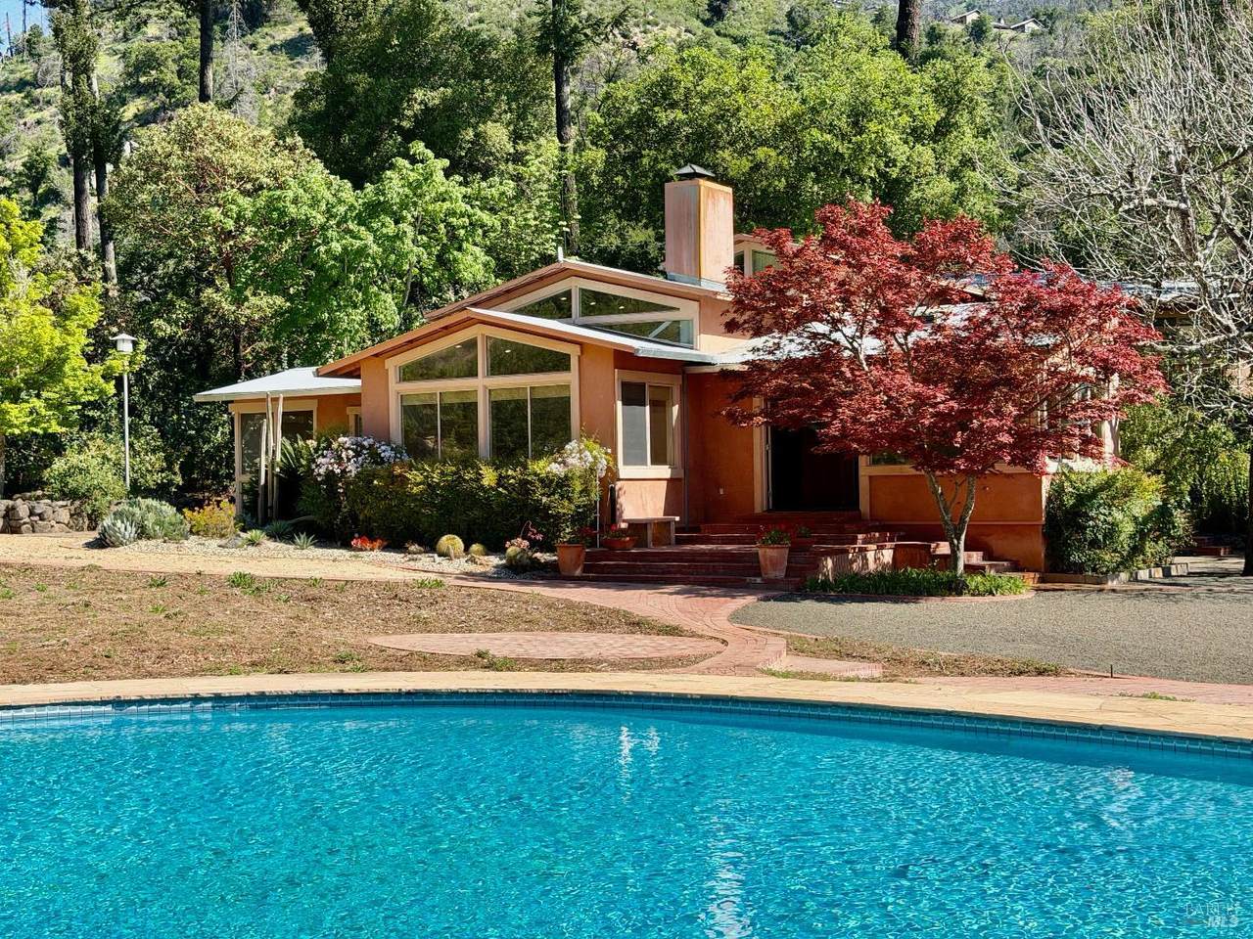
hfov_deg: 39.7
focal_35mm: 48
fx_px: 1737
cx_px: 626
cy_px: 470
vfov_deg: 30.3
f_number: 1.78
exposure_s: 1/2865
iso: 64
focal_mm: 6.76
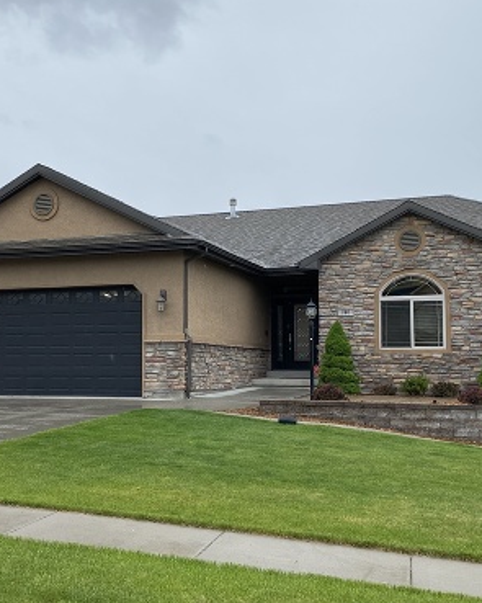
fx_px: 785
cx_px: 186
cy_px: 317
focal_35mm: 44
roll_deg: -0.6
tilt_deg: +3.6
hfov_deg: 34.0
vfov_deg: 42.0
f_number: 1.8
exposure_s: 1/788
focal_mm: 4.25
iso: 32
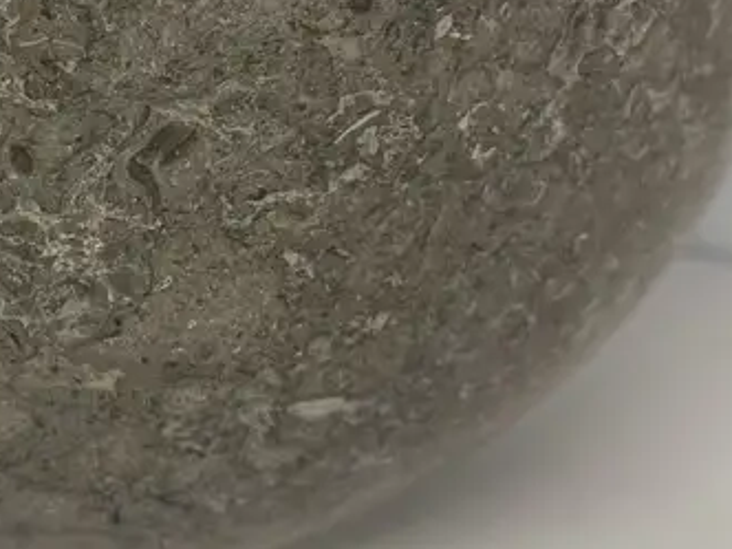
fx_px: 1565
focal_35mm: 74
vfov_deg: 19.7
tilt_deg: -18.4
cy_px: 126
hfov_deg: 25.5
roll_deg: +1.2
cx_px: 73
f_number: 1.78
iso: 160
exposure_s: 1/100
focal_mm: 6.86
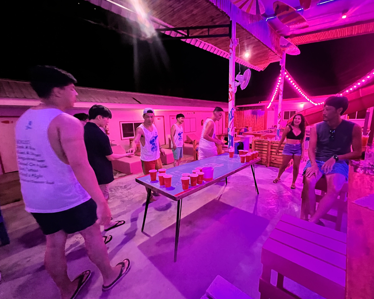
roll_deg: +1.5
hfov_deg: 100.5
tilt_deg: -9.7
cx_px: 202
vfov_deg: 88.0
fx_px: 155
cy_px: 151
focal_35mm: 14
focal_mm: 1.57
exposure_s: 1/34
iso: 1000
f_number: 1.8
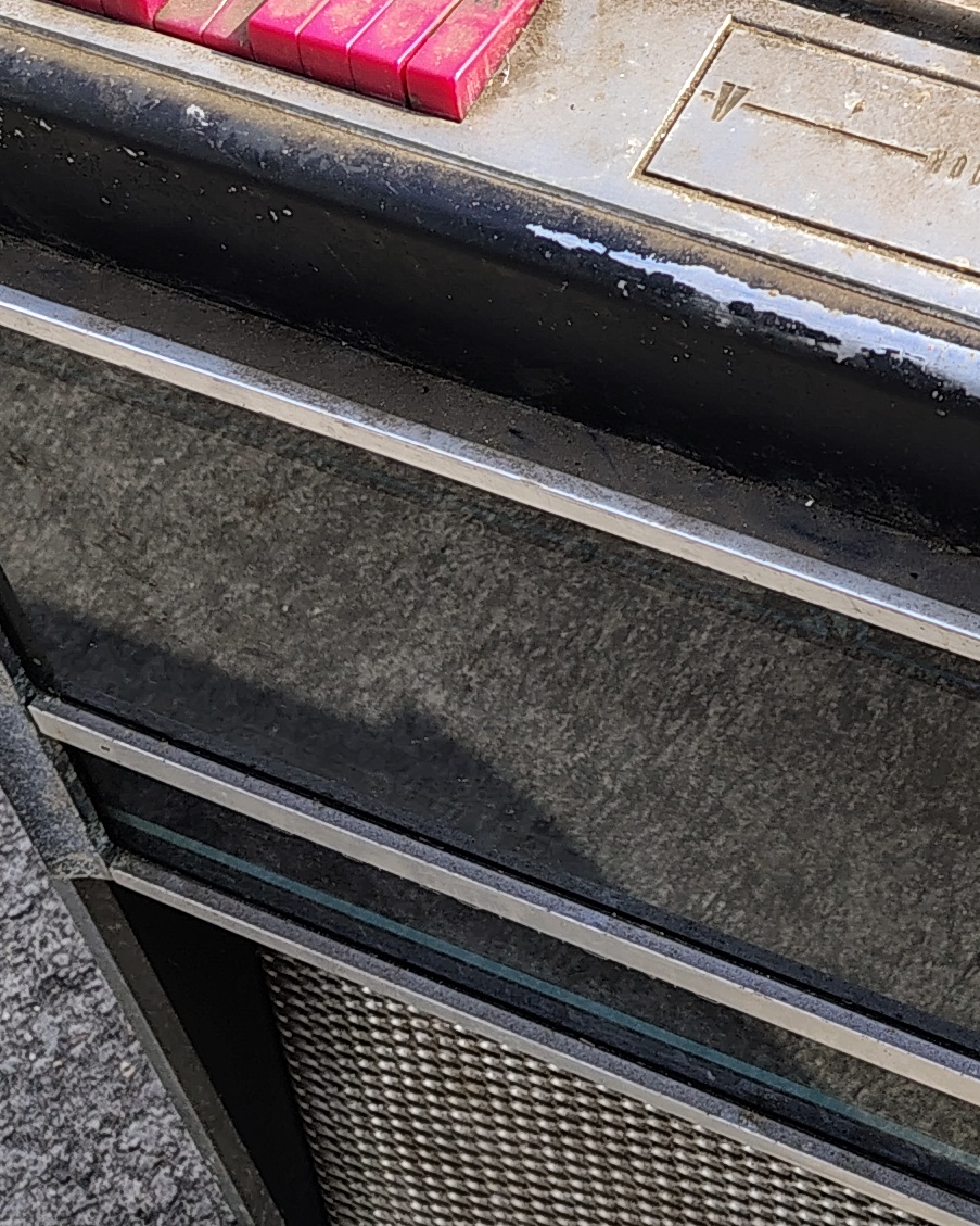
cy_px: -190
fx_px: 3082
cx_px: 1382
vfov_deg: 21.1
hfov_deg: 16.7
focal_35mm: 85
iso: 100
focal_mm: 5.56
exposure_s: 1/879
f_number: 1.8
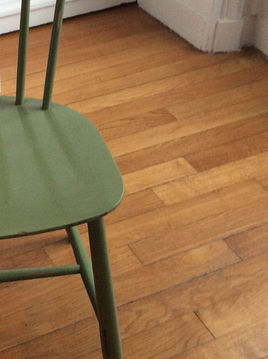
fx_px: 693
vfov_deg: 28.7
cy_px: 104
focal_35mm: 67
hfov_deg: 21.2
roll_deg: +0.7
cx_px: 3
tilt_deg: -32.0
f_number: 2.4
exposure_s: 1/25
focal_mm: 3.3
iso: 125
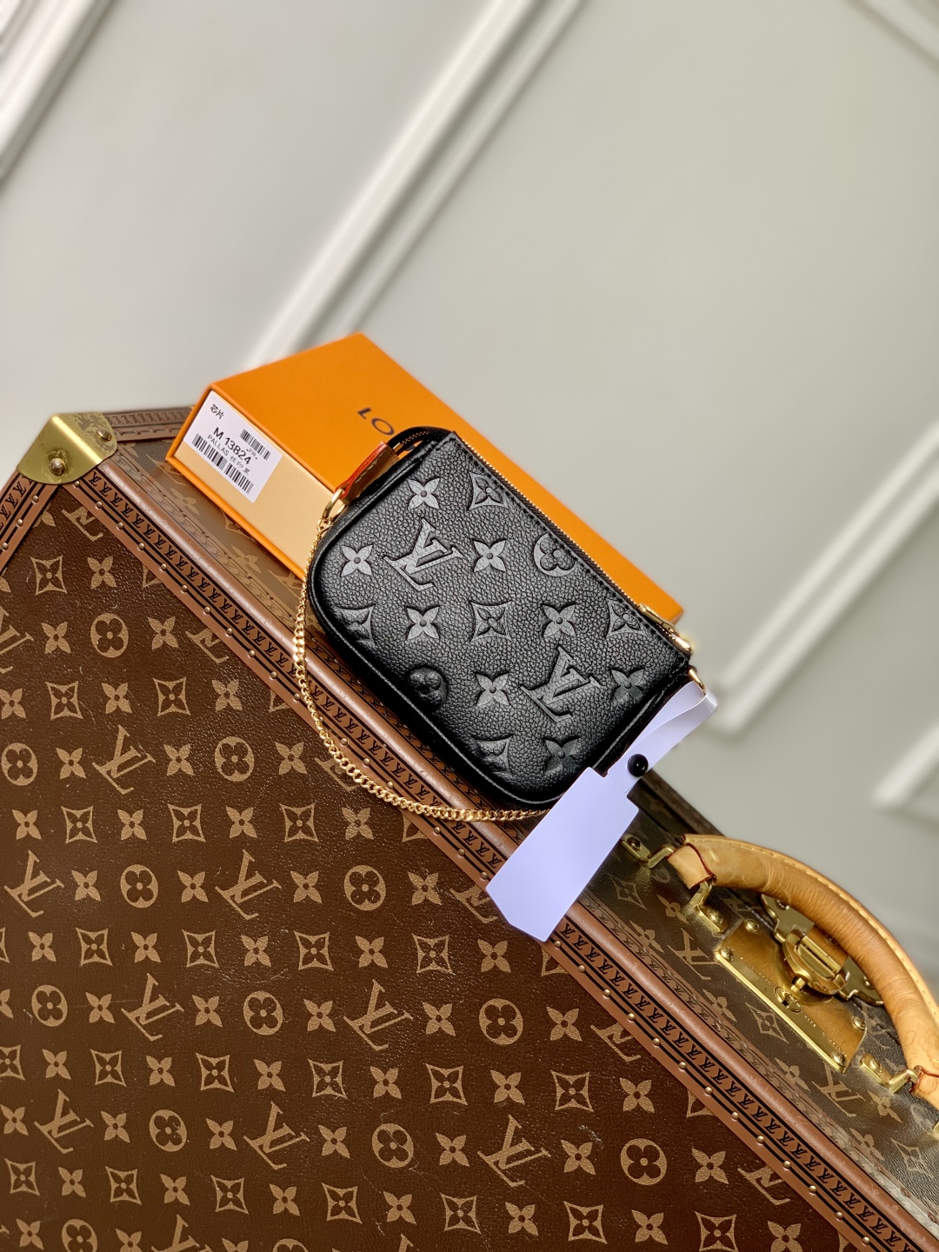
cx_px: 470
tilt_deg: -20.2
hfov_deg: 28.0
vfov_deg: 36.8
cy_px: 626
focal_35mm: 52
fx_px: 1881
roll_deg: -38.0
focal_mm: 6
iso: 20
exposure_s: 1/122
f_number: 2.4
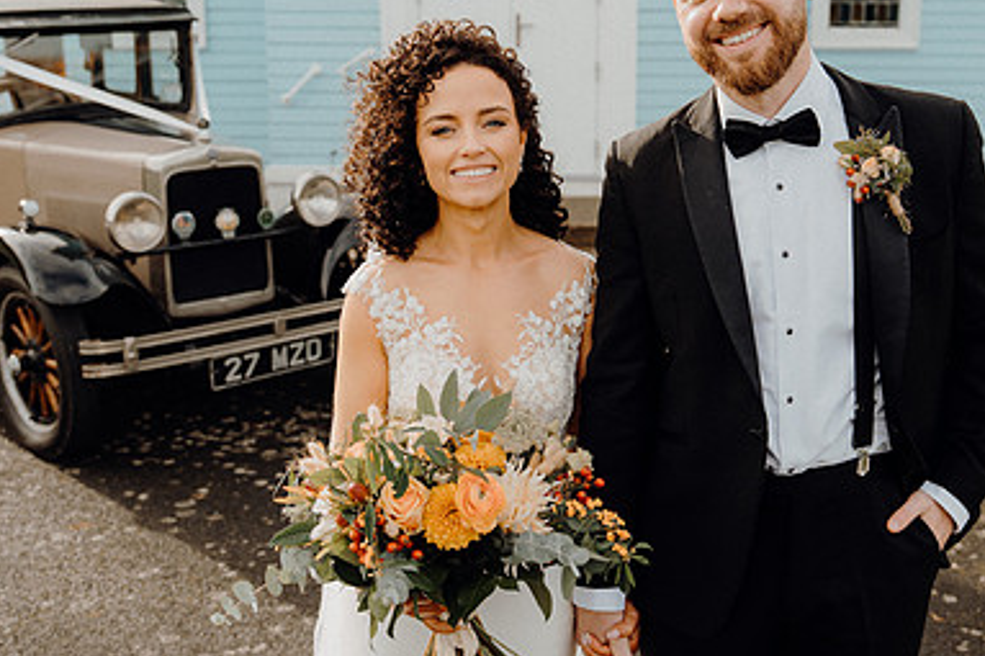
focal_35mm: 50
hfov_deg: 39.5
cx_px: 558
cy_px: 292
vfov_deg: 27.0
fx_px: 1367
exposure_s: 1/500
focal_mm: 33
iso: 125
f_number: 3.5
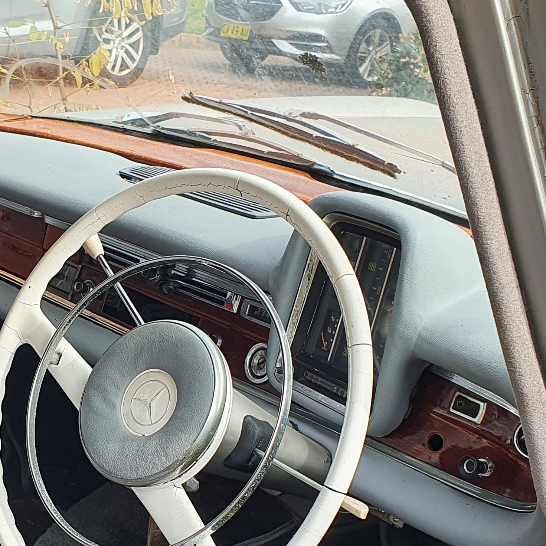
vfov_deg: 26.8
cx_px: 99
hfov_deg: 26.7
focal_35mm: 63
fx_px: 1124
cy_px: 426
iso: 50
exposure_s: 1/362
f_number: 2.4
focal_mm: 4.32
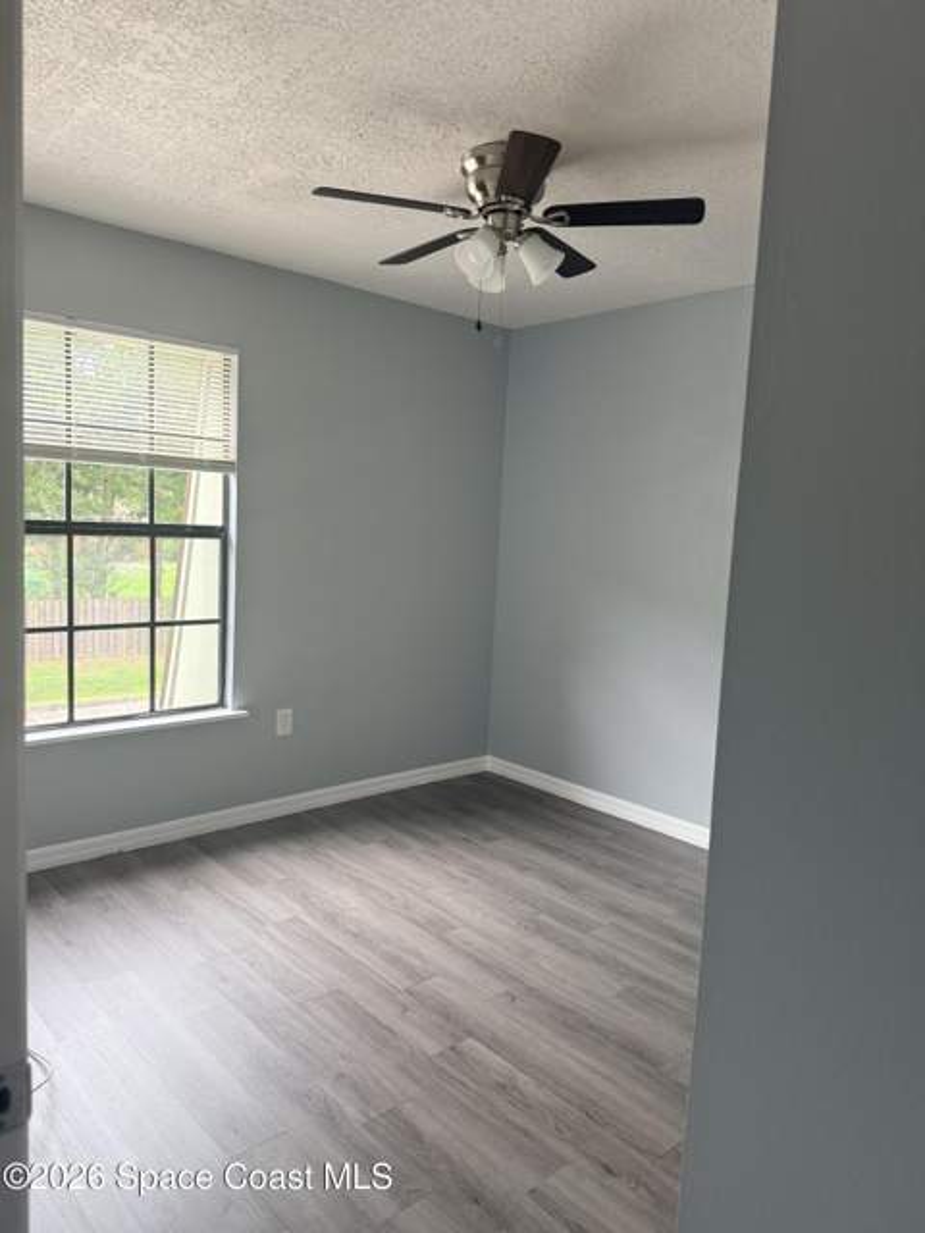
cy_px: 616
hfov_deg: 56.8
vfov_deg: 71.6
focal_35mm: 24
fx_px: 855
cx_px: 462
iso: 160
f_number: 1.78
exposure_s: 1/159
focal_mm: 6.76
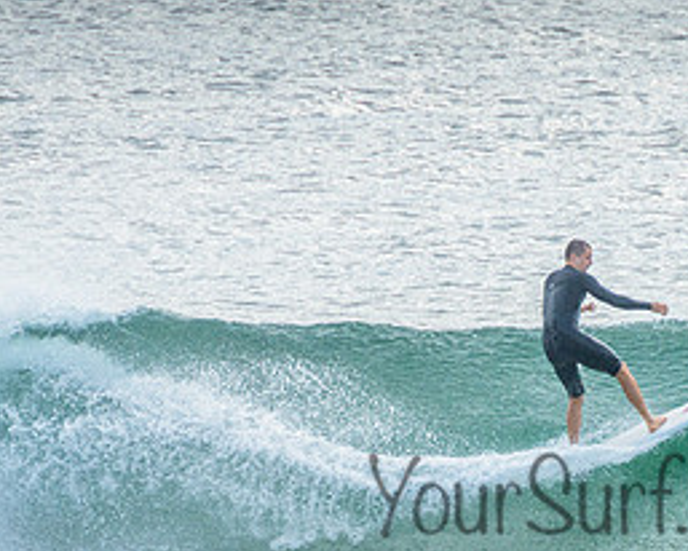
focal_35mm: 1037
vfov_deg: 1.5
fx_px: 21132
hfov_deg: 1.9
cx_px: 631
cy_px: 439
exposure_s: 1/1600
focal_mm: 400
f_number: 8
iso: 400
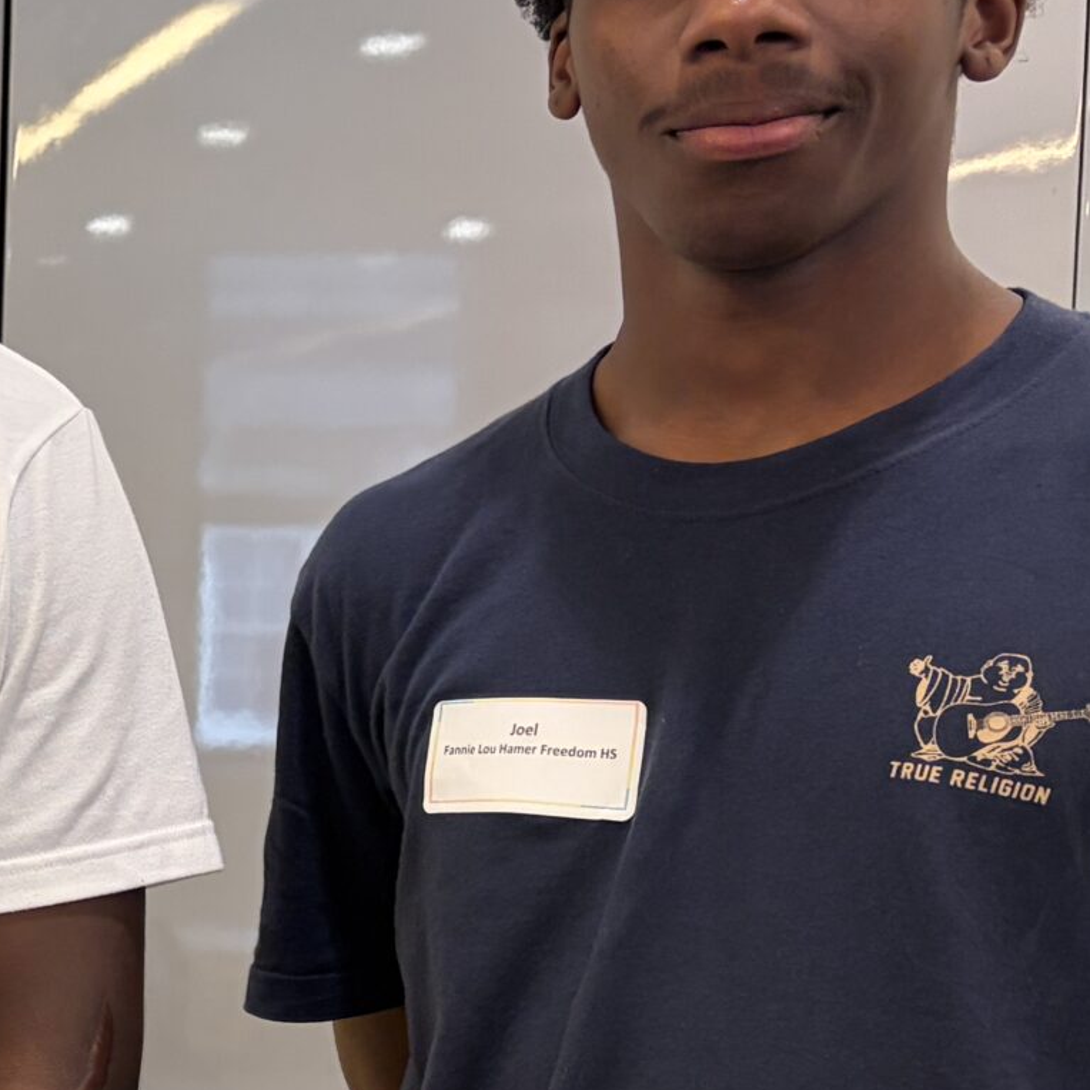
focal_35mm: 77
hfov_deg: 19.0
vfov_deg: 22.3
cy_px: 768
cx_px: -652
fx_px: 2743
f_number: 1.6
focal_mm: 5.96
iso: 125
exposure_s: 1/65
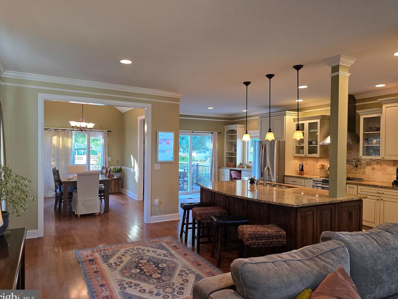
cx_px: 195
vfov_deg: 56.8
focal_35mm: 24
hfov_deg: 71.6
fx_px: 276
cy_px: 150
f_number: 1.7
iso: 160
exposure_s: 1/120
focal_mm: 6.3
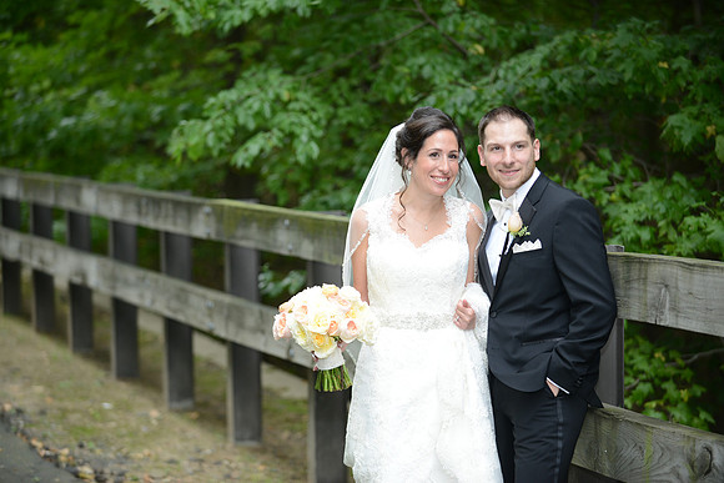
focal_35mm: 116
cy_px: 242
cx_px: 362
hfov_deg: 17.6
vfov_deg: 11.8
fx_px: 2333
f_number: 2.8
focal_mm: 116
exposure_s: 1/250
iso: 500
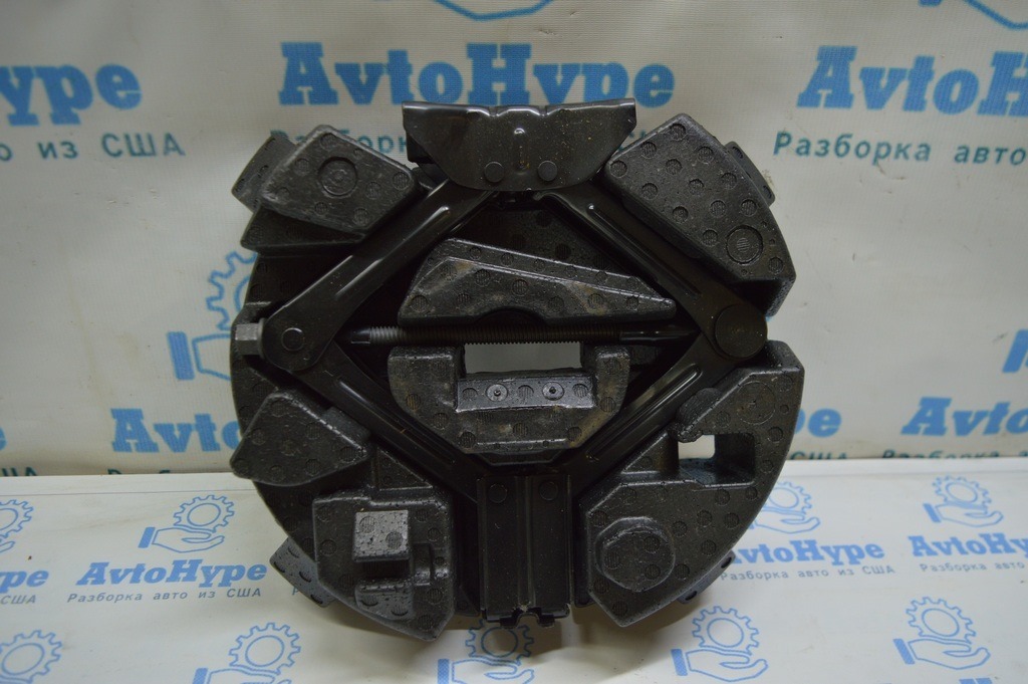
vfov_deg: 43.5
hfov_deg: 62.0
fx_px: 856
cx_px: 514
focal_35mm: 30
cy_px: 342
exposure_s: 1/80
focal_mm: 20
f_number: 3.5
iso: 400
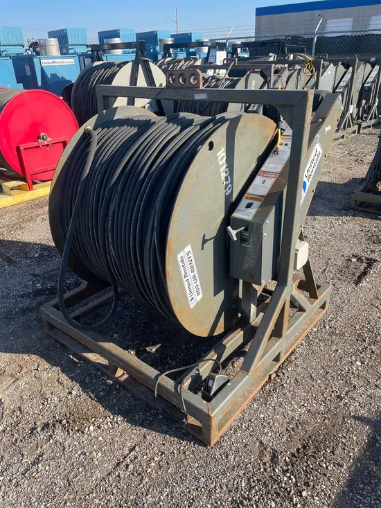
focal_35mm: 26
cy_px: 254
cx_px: 190
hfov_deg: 53.1
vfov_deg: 67.3
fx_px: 381
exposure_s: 1/1401
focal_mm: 4.2
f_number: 1.6
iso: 32
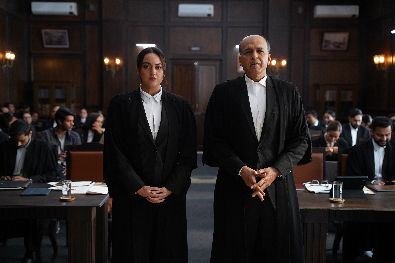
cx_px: 198
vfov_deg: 29.9
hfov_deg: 43.6
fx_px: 494
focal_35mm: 45
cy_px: 132
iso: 1600
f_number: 2.8
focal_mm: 45
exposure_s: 1/160
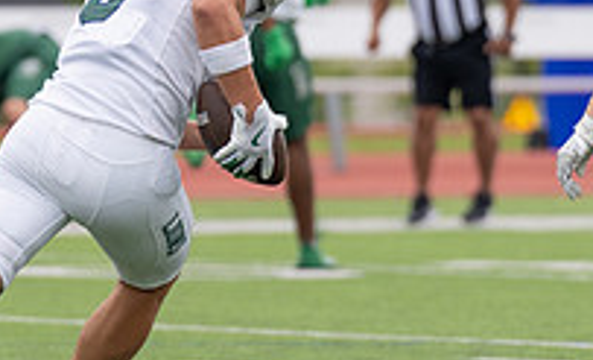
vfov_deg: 1.6
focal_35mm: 821
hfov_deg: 2.6
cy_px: 54
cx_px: 178
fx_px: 13156
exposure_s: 1/1250
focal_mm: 200
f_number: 2.8
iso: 250
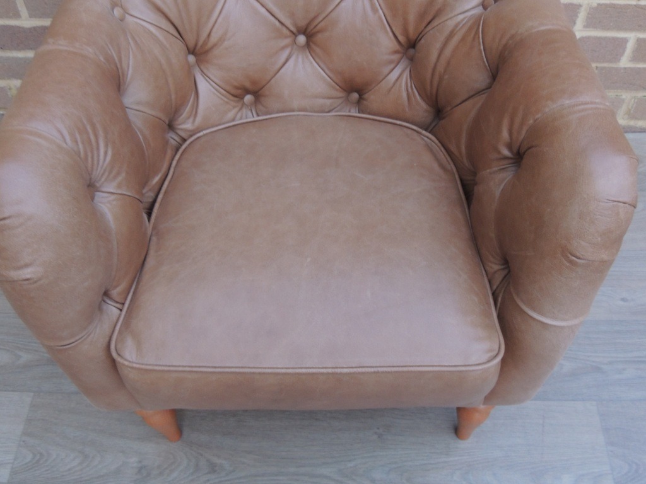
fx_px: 746
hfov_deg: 46.8
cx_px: 323
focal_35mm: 40
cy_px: 242
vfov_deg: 36.0
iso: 400
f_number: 3.3
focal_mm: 7.1
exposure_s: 1/13
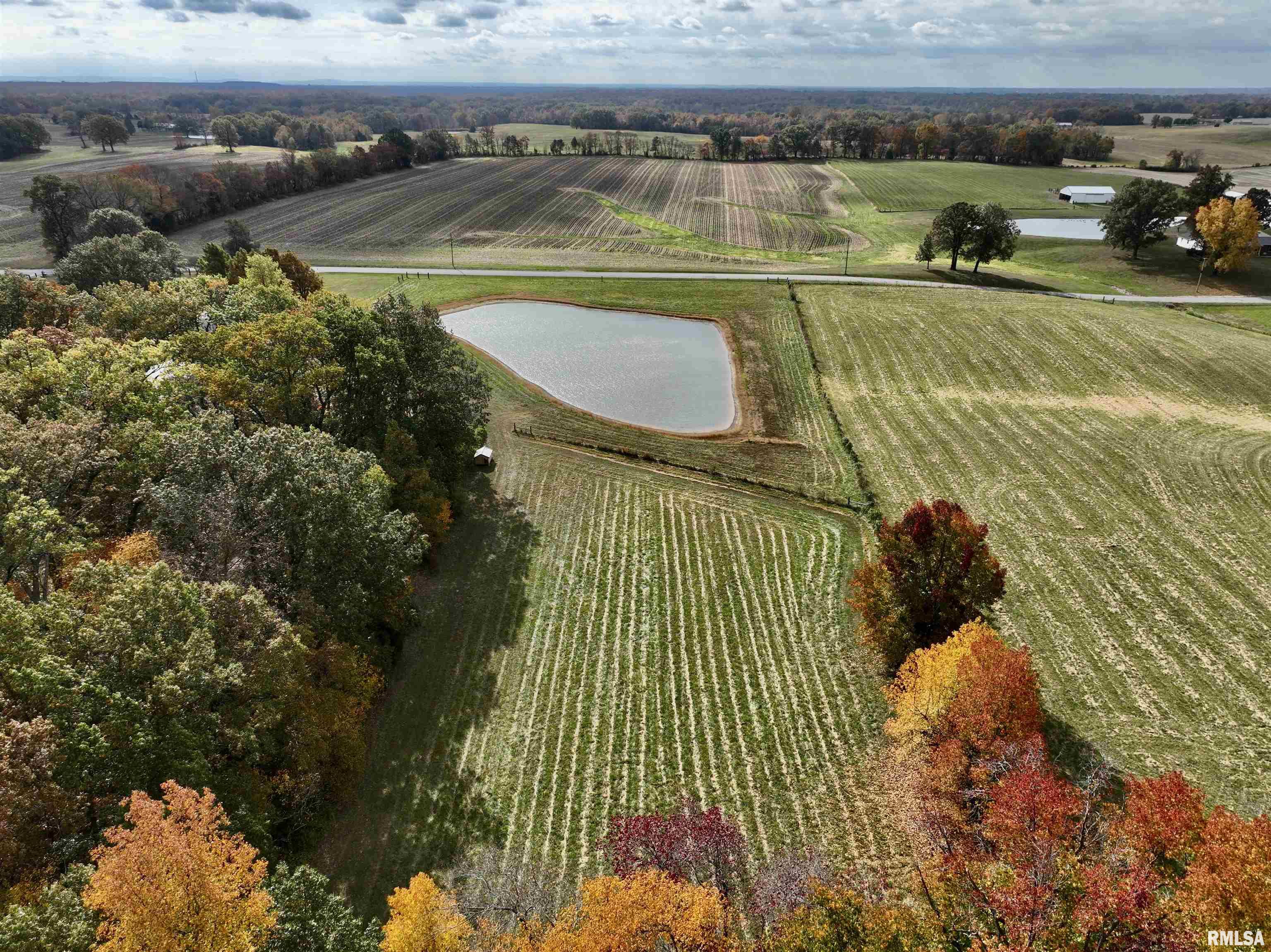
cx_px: 636
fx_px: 881
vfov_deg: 56.8
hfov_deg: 71.6
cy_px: 476
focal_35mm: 24
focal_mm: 12.29
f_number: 2.8
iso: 200
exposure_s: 1/320
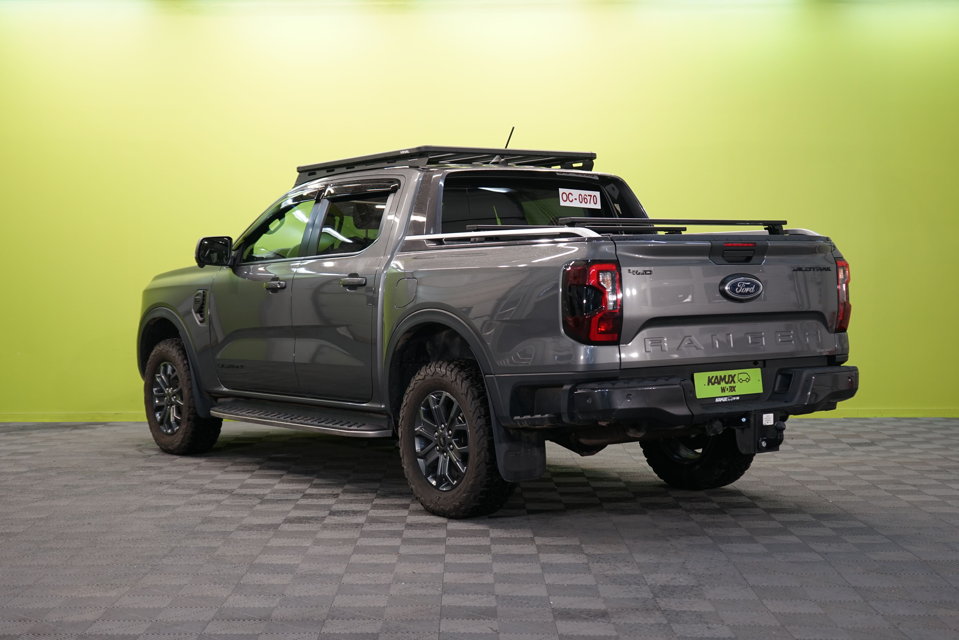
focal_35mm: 53
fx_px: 1412
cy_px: 320
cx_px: 480
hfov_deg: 37.5
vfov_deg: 25.5
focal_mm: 53
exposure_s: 1/40
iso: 500
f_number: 5
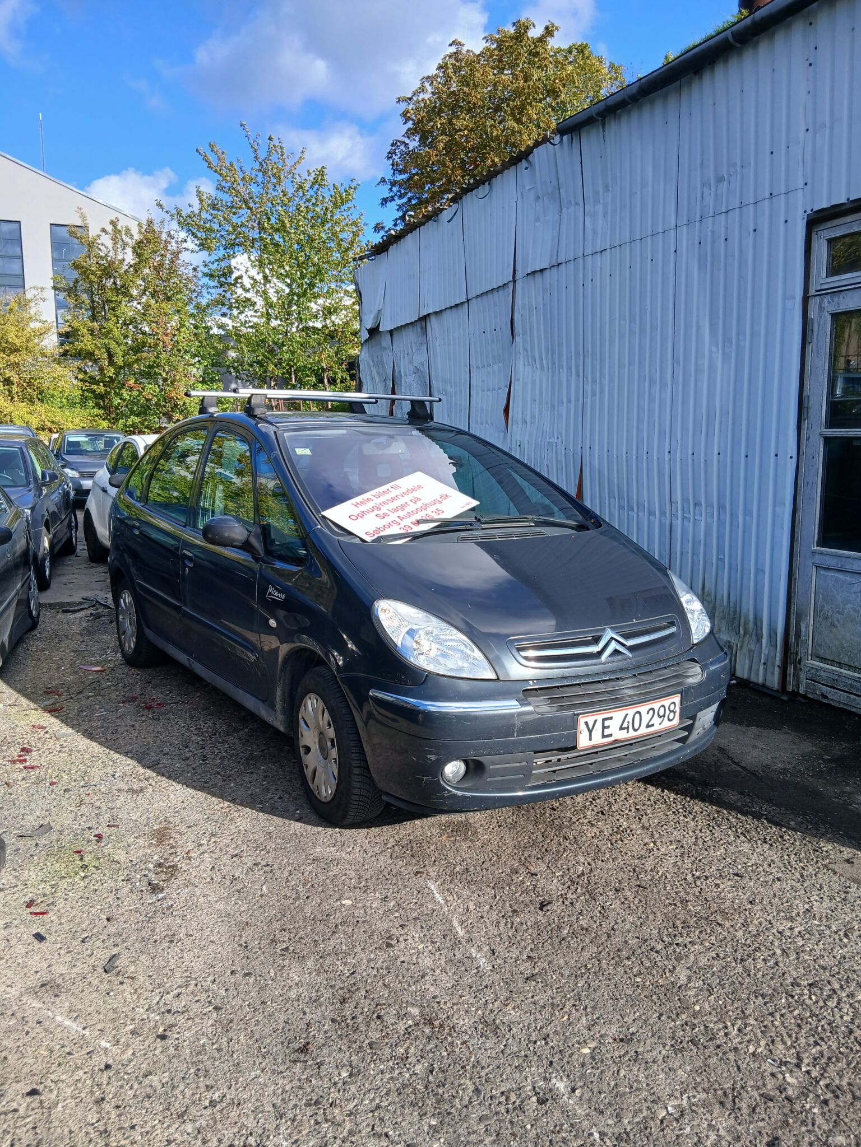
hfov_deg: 53.1
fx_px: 862
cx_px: 430
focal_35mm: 26
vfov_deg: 67.3
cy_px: 574
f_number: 1.8
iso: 20
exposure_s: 1/309
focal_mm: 3.98
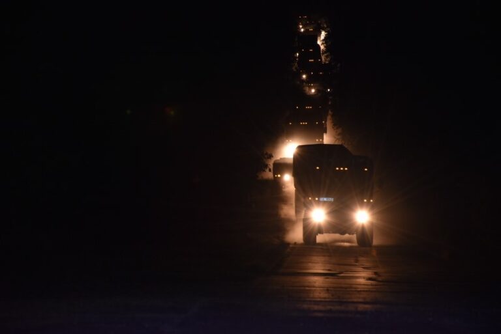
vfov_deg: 6.6
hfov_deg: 9.8
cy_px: 167
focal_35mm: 210
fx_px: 2924
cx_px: 250
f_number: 5.6
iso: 1400
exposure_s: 1/60
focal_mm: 140
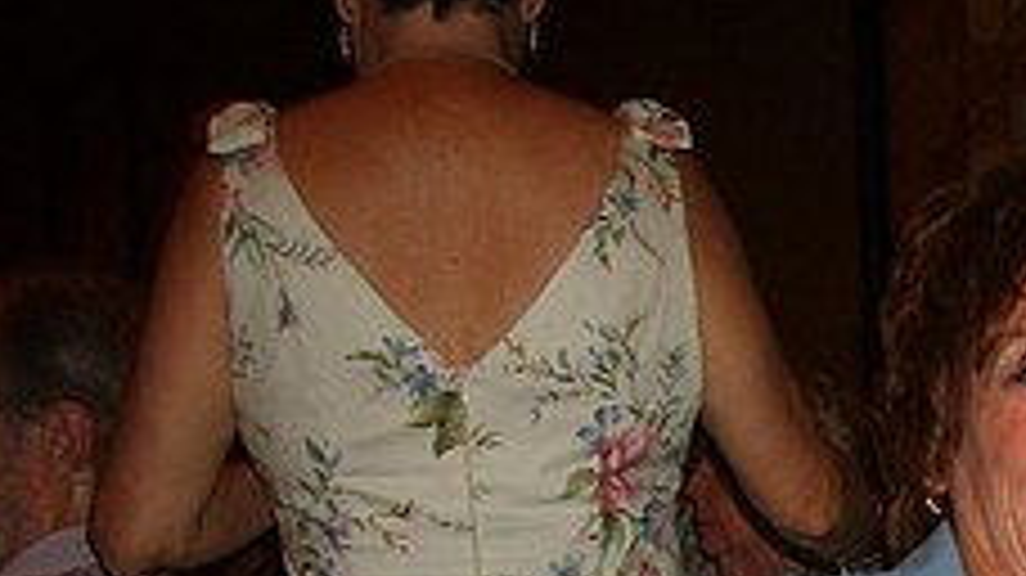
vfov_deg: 12.8
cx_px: 1215
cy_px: 765
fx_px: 2475
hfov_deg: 21.8
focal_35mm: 91
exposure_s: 1/45
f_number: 2.8
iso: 100
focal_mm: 5.8
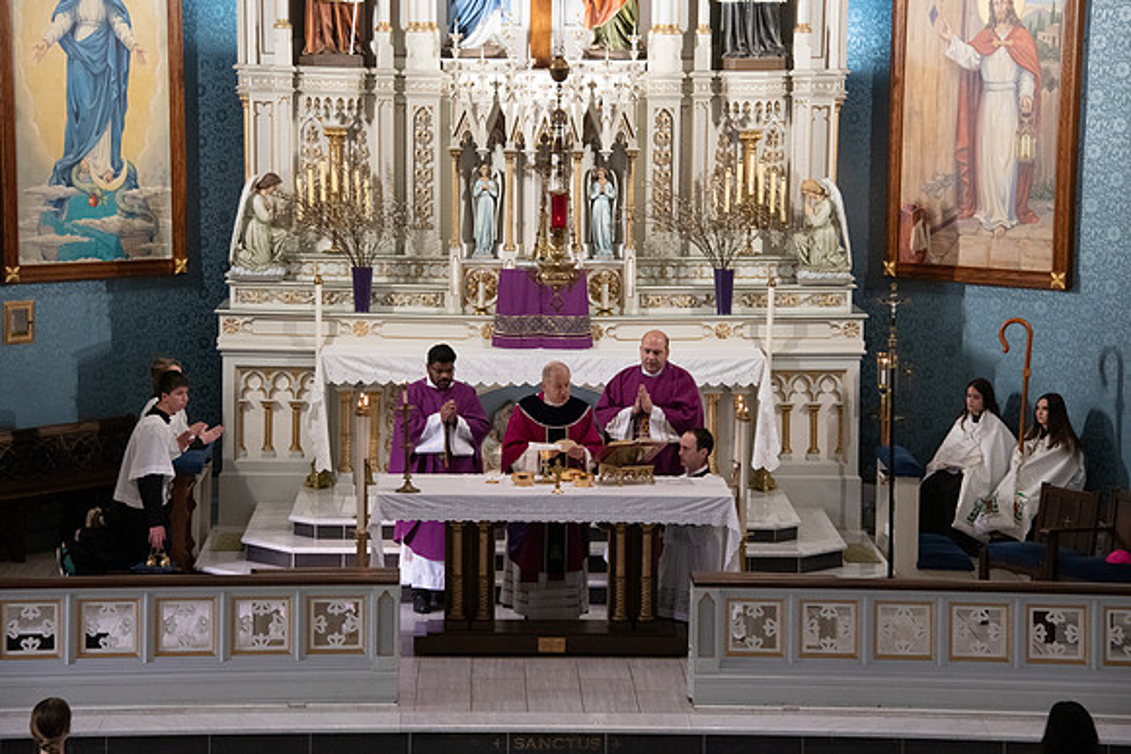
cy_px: 377
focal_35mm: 112
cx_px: 566
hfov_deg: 18.3
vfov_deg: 12.2
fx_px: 3519
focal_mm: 112
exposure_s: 1/100
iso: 4000
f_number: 8
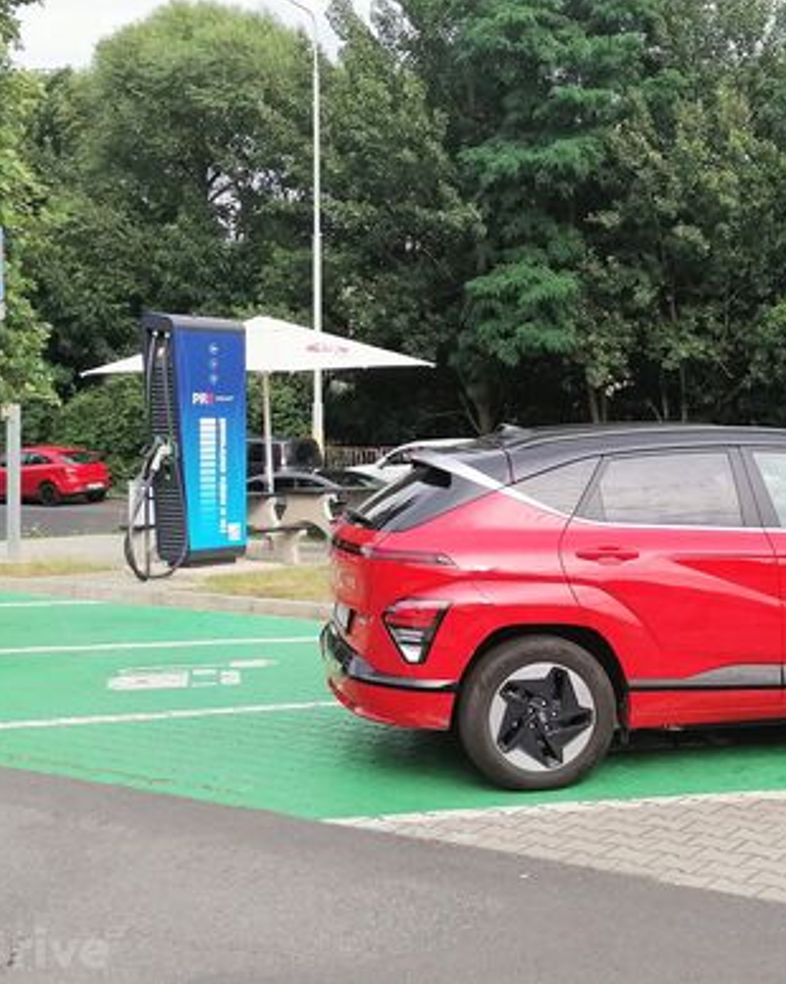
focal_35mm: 55
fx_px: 1601
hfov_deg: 27.1
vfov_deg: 34.2
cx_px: 609
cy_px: 492
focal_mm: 5.3
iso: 50
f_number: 1.8
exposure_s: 1/653
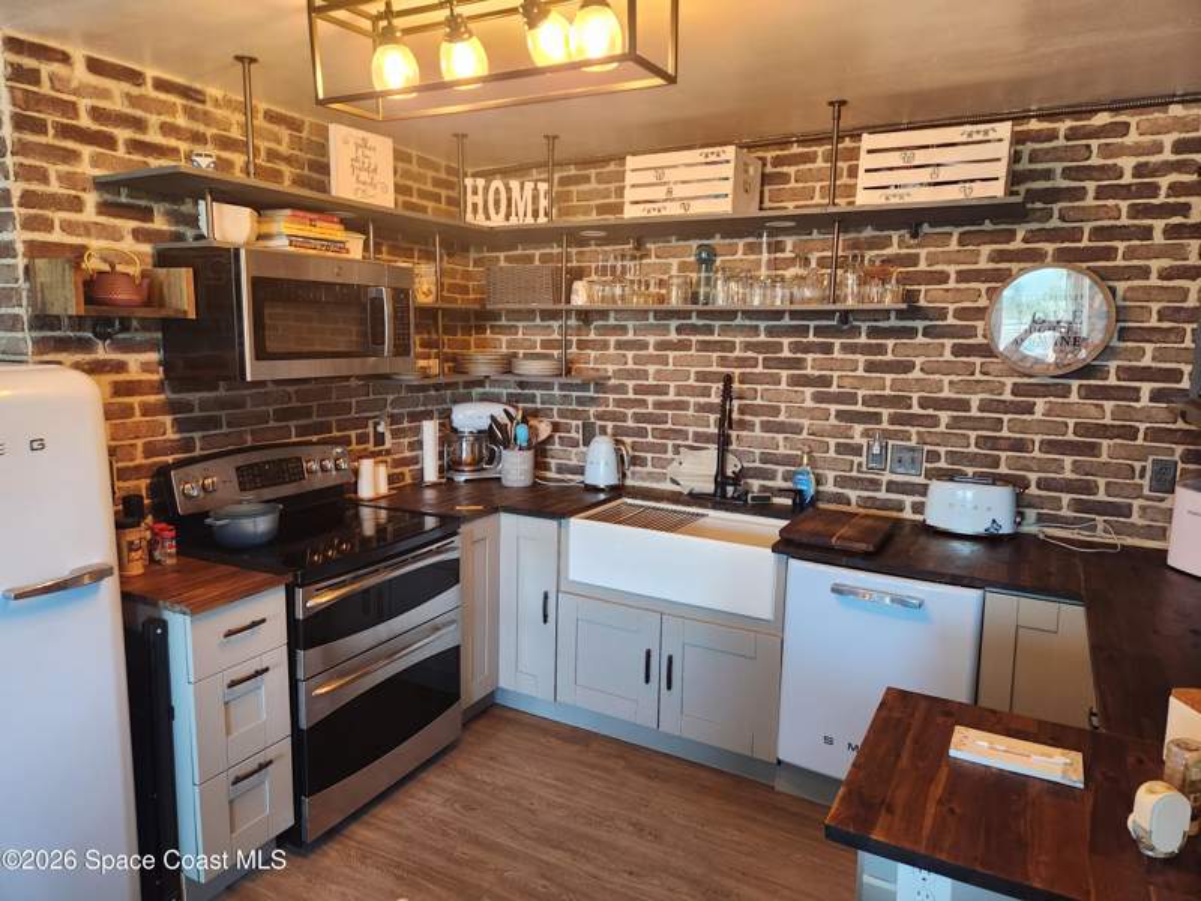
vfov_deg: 58.9
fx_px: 798
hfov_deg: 73.9
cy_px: 450
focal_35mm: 23
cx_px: 600
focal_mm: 5.4
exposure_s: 1/120
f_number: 1.8
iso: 400
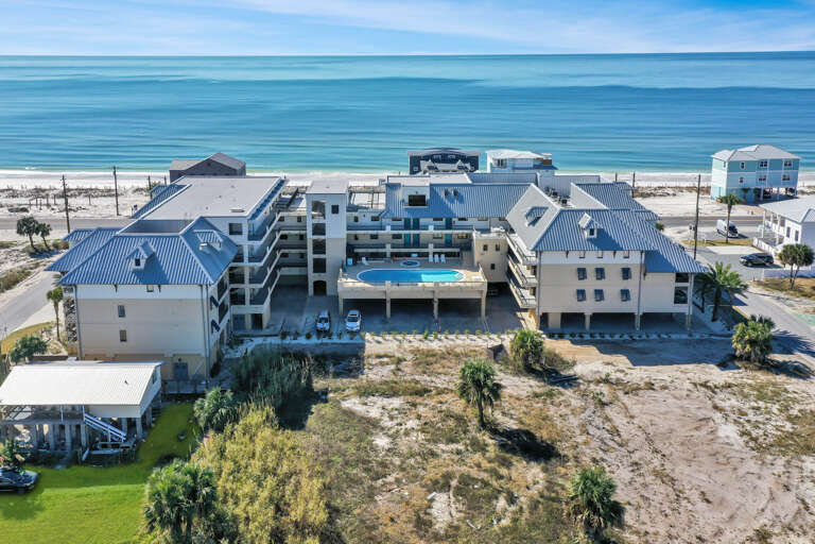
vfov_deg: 46.4
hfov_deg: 65.5
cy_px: 272
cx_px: 408
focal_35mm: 28
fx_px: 634
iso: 100
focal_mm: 10.26
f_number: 5.6
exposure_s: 1/500
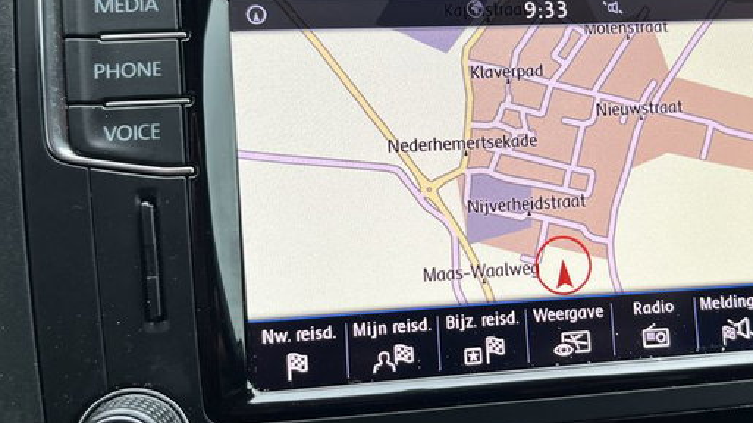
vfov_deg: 28.3
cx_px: 509
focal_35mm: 42
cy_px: 179
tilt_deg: -22.9
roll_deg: -1.9
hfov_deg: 47.5
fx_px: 838
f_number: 1.6
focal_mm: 5.1
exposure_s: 1/83
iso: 50
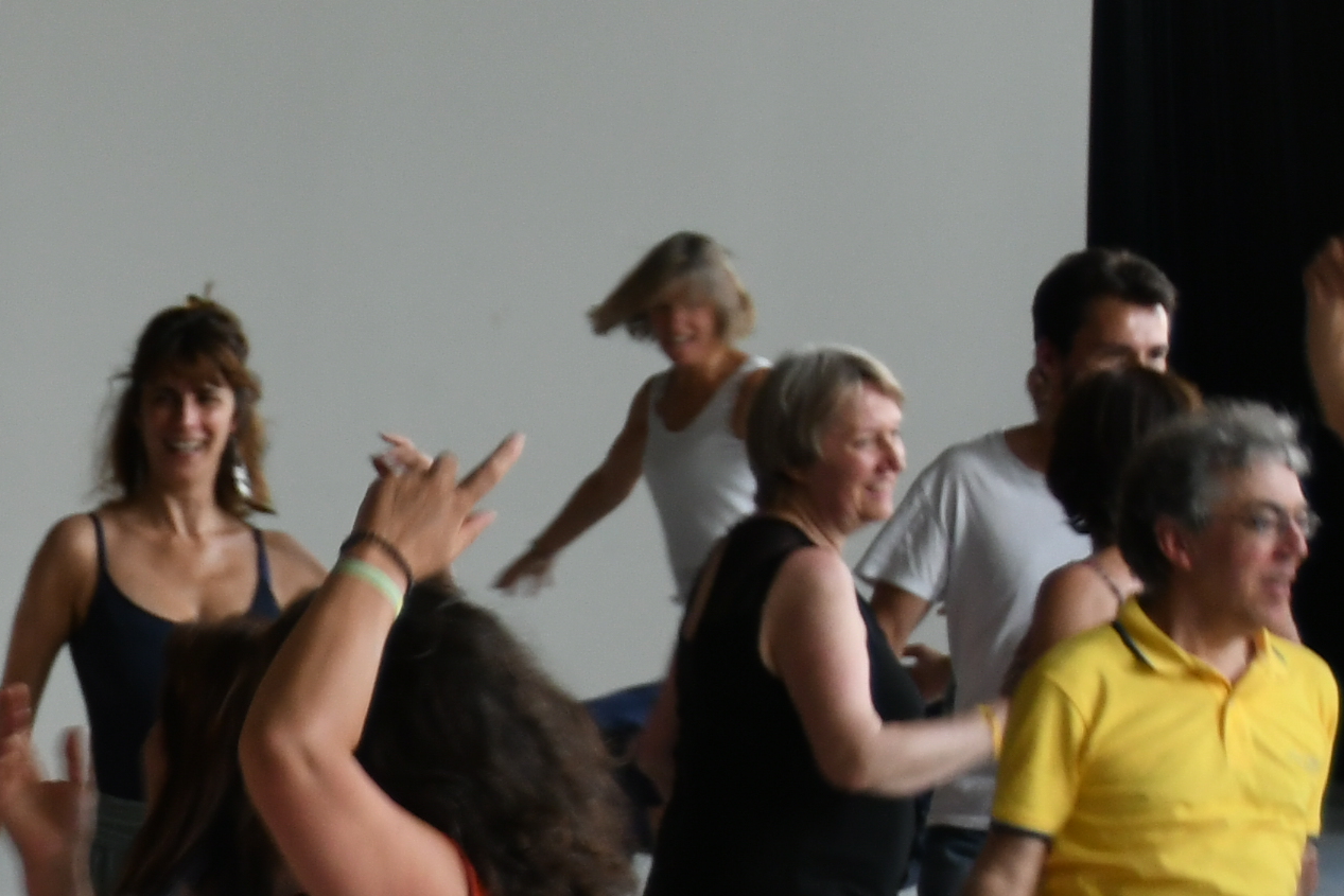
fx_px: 9595
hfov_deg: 7.8
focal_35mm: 257
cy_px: 1075
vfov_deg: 5.3
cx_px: -853
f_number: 4.8
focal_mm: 52
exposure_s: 1/80
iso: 640
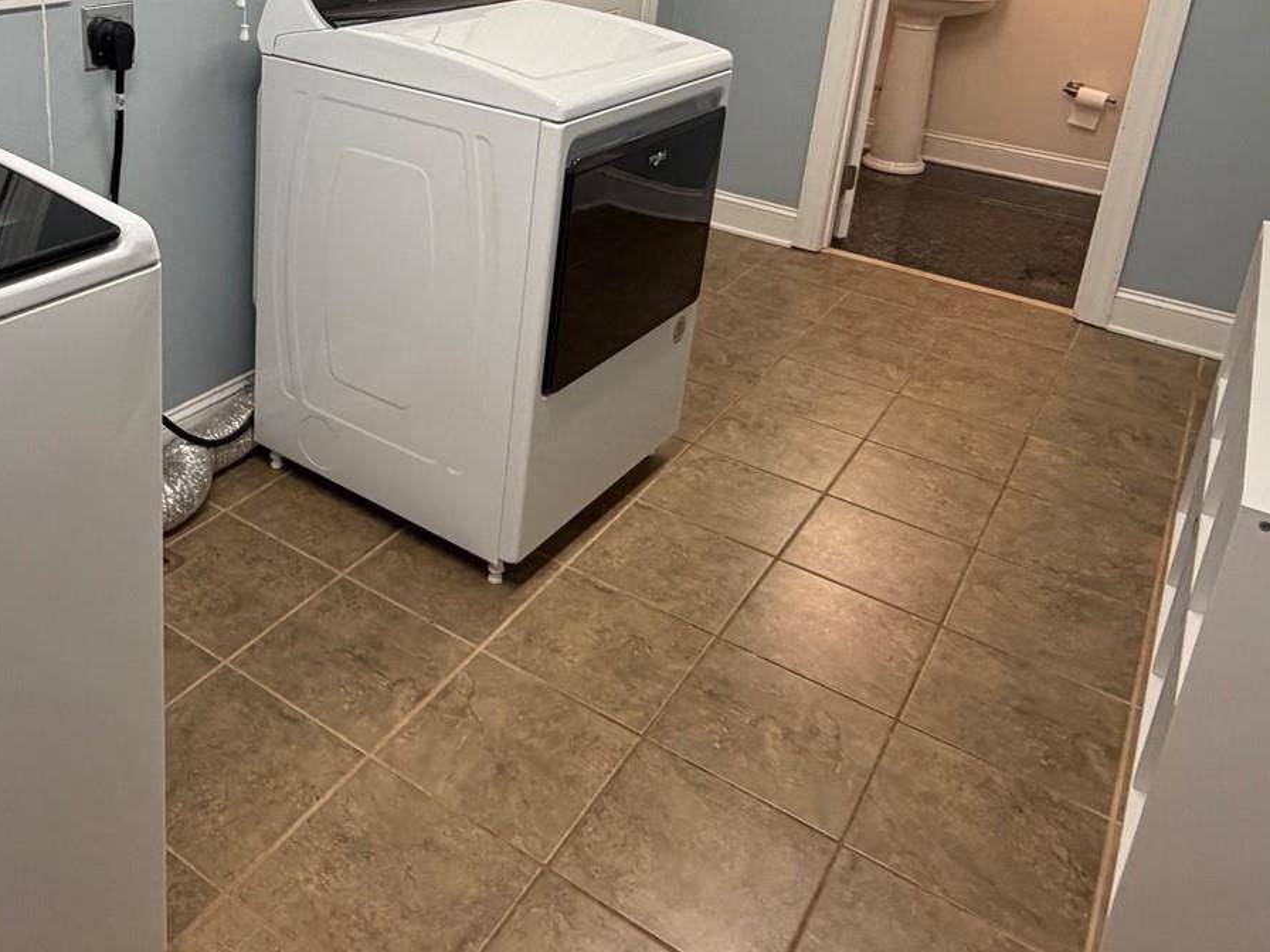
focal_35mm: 32
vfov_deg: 42.1
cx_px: 400
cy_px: 181
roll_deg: -3.0
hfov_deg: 55.4
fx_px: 1174
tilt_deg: -19.7
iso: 250
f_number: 2.2
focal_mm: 2.22
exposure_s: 1/120
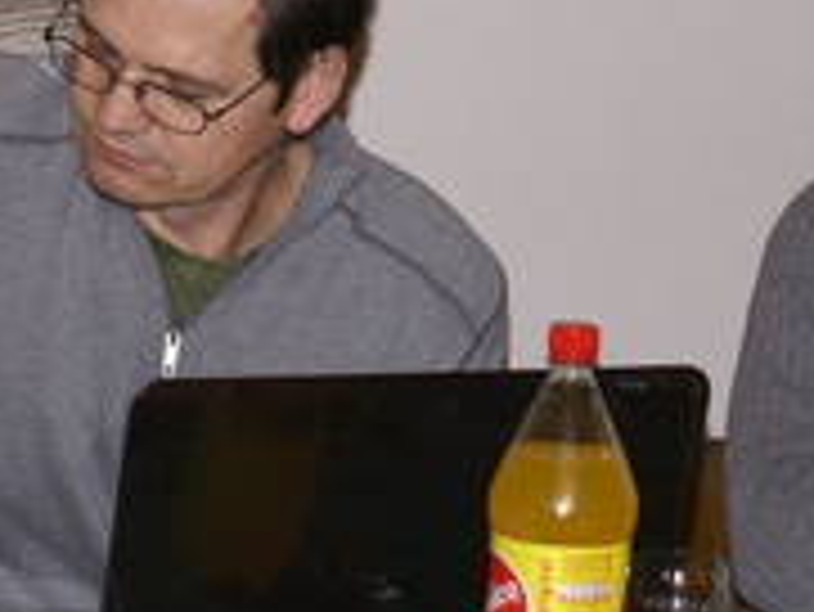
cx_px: 630
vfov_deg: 8.6
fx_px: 4047
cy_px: 11
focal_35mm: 172
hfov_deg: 11.5
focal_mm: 40
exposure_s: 1/60
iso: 400
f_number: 5.6
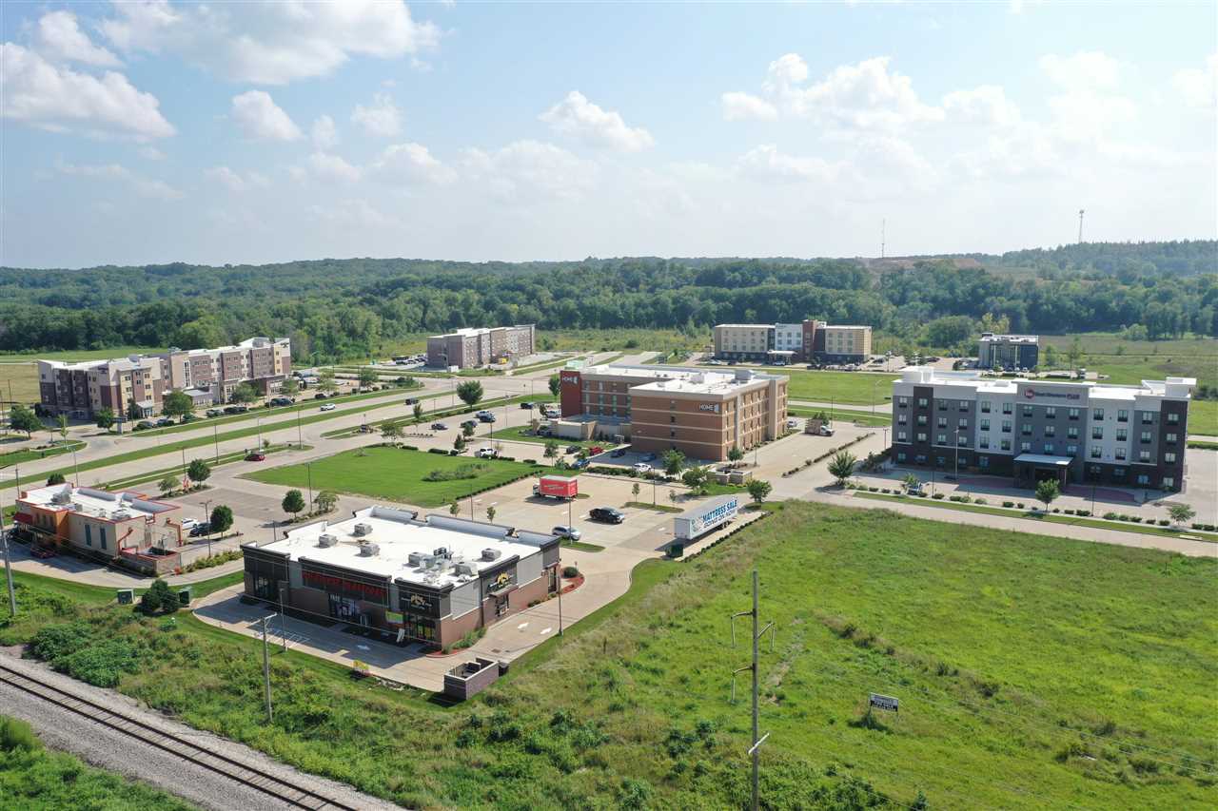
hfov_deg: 65.5
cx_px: 609
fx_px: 947
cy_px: 406
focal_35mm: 28
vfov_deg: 46.4
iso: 100
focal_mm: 10.26
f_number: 5.6
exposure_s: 1/500
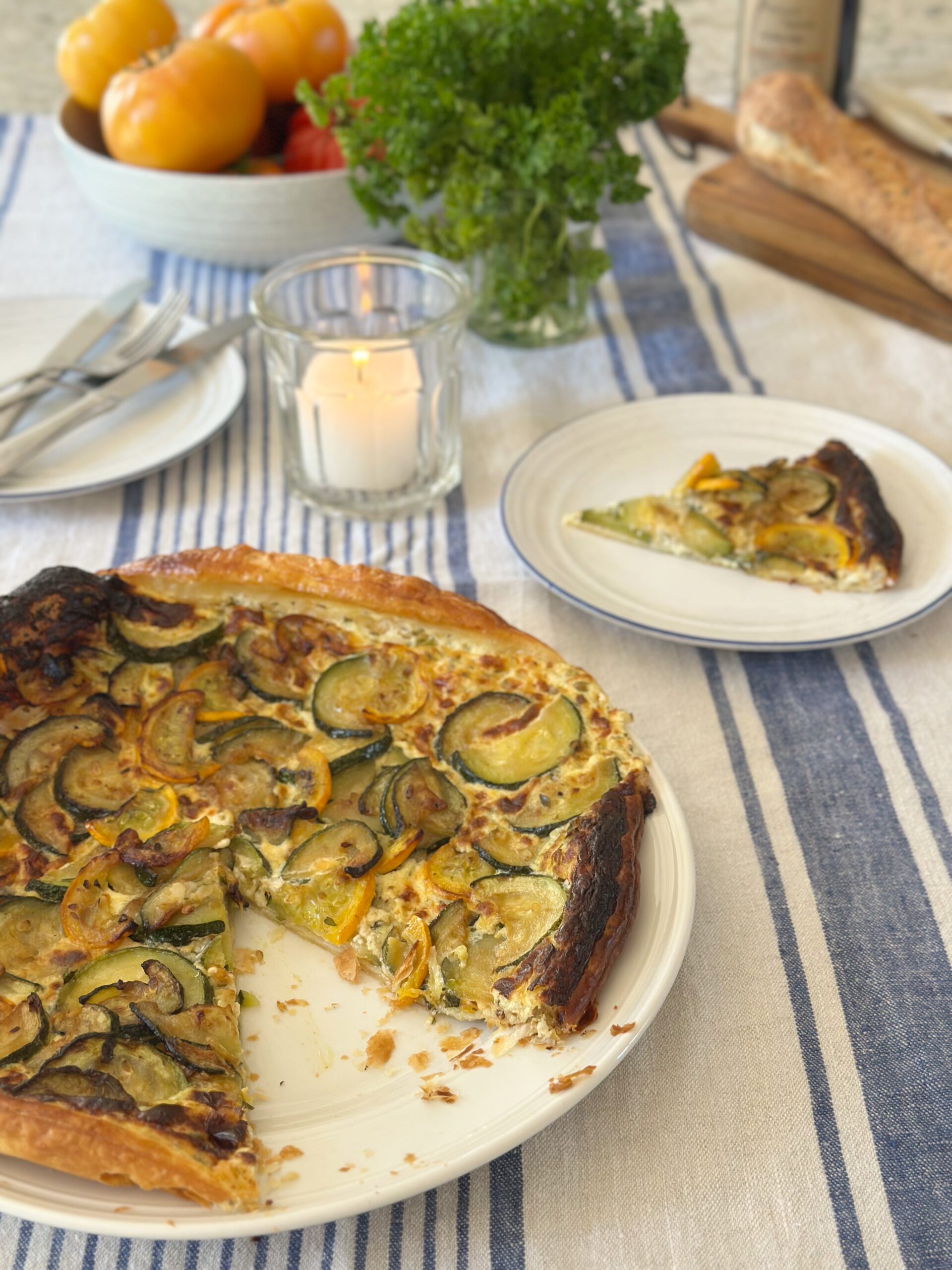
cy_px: 635
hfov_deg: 30.3
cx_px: 476
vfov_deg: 39.7
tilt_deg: -36.0
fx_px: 1760
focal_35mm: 48
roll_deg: +0.2
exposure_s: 1/145
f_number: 1.78
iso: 100
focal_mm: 6.86
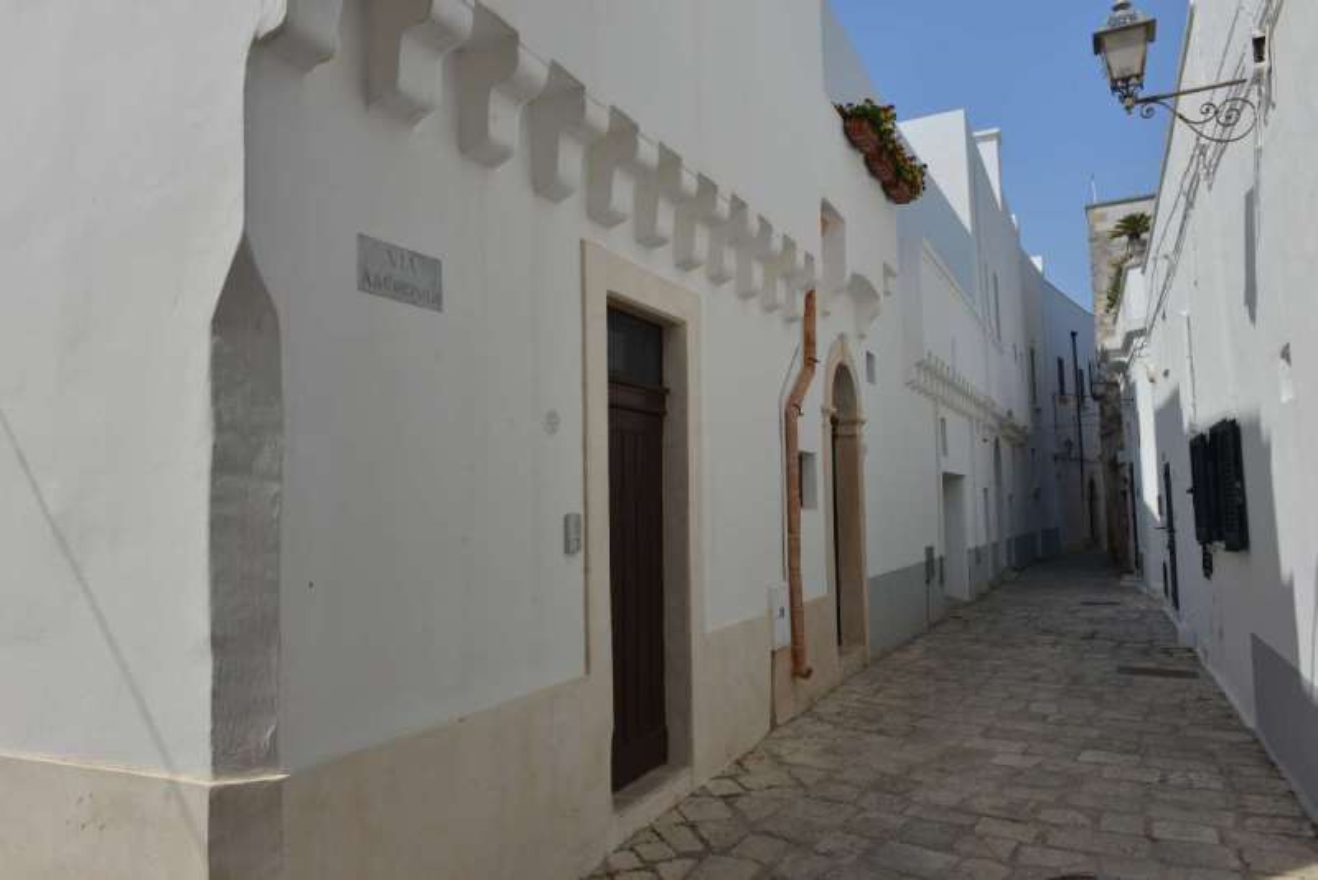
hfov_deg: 73.7
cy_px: 440
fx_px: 879
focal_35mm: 24
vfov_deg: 53.2
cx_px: 659
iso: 180
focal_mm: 24
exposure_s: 1/160
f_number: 11
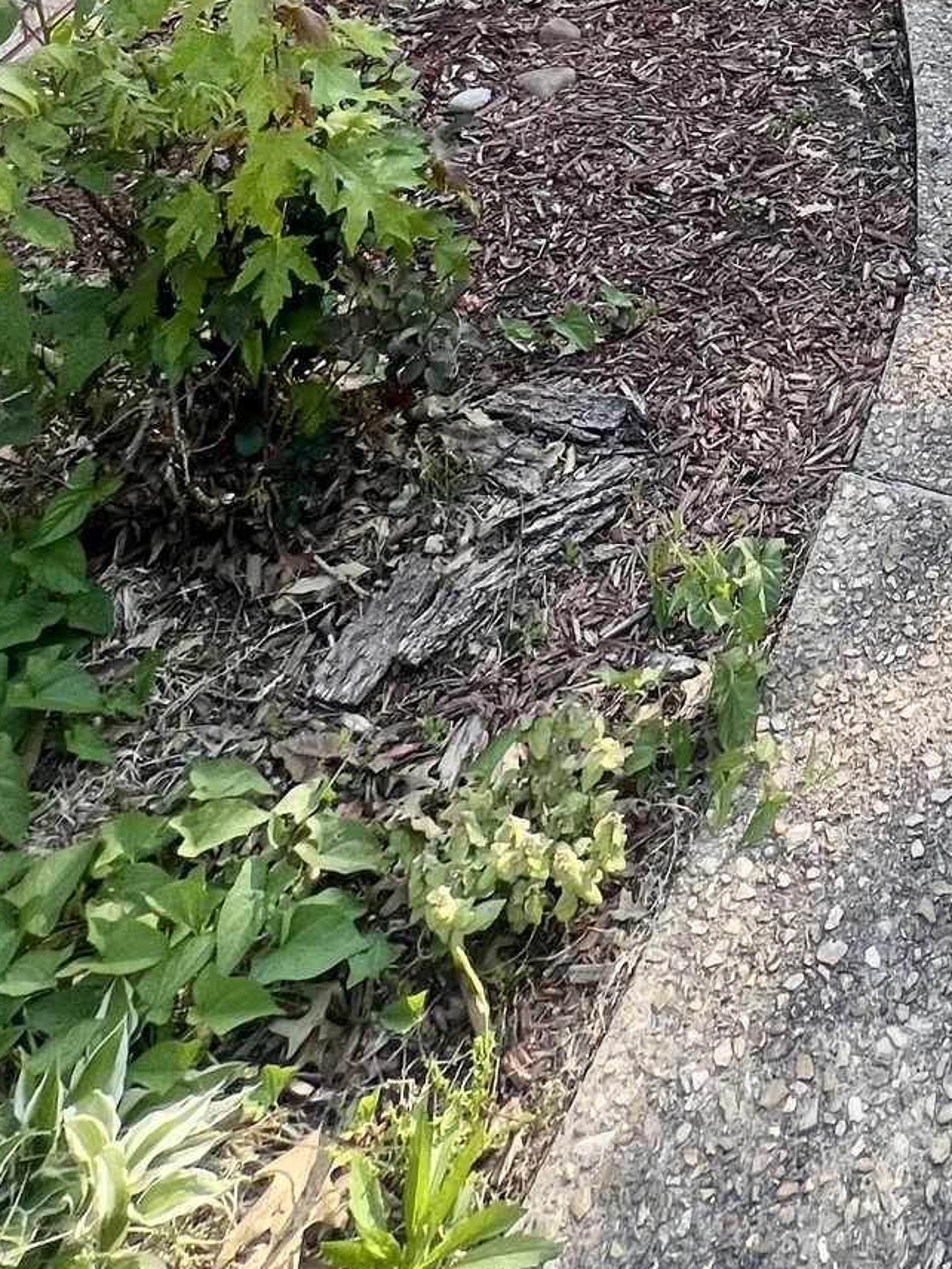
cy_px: -396
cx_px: 1146
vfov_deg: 35.2
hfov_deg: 33.2
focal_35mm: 35
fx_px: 1283
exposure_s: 1/287
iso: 32
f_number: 1.8
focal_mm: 1.57
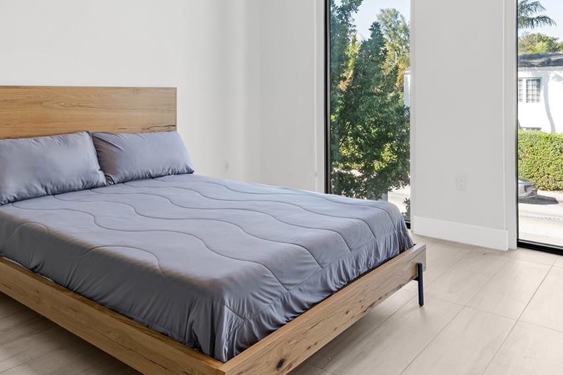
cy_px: 107
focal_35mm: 30
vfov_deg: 42.6
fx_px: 469
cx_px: 264
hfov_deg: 61.9
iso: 160
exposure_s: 1/8
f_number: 11
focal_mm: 16
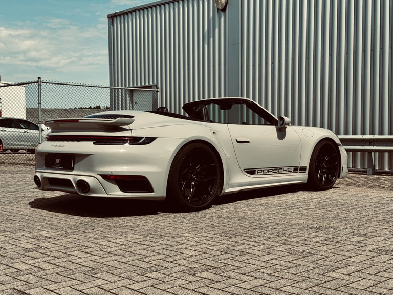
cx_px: 196
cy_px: 148
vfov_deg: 30.3
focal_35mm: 48
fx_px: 545
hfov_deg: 39.7
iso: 64
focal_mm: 6.76
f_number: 1.78
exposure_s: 1/7092
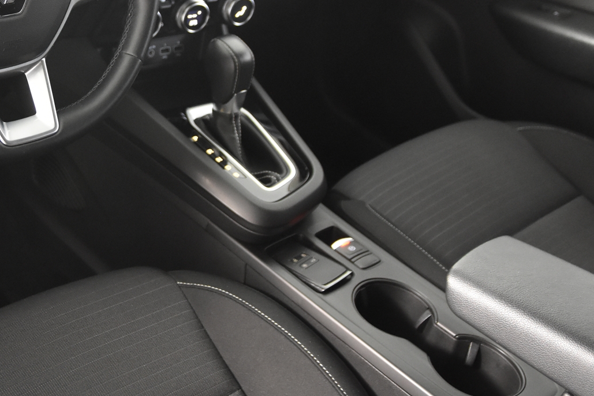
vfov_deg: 23.9
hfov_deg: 33.9
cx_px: 71
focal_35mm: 56
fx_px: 924
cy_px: 88
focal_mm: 20
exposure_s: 1/30
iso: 2800
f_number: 2.8
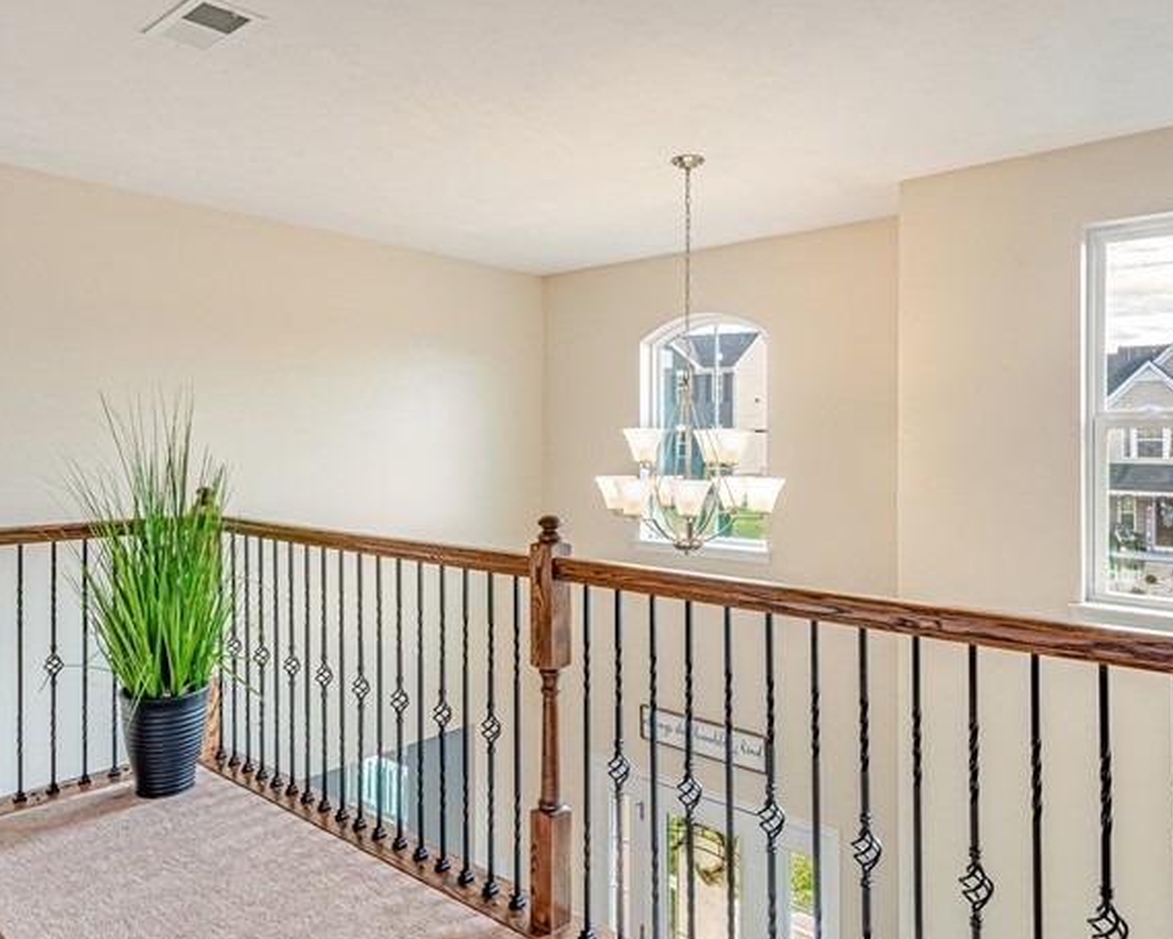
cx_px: 571
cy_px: 430
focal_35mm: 25
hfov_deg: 68.1
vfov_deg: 56.7
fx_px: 868
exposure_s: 1/80
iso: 50
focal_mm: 14
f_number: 11
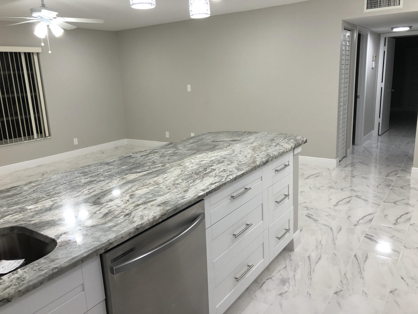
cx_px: 209
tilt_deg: -13.1
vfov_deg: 49.7
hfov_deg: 63.4
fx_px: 338
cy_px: 157
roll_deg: +3.2
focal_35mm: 28
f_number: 1.8
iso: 25
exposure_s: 1/40
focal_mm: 3.99
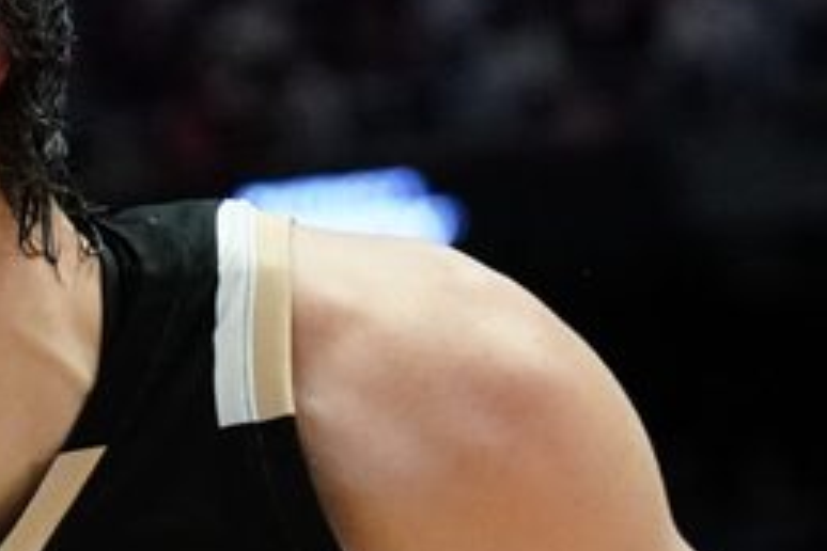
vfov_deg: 4.2
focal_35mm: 325
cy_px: 881
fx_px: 7465
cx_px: -221
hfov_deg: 6.3
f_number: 2.8
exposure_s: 1/1250
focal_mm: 70
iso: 4000
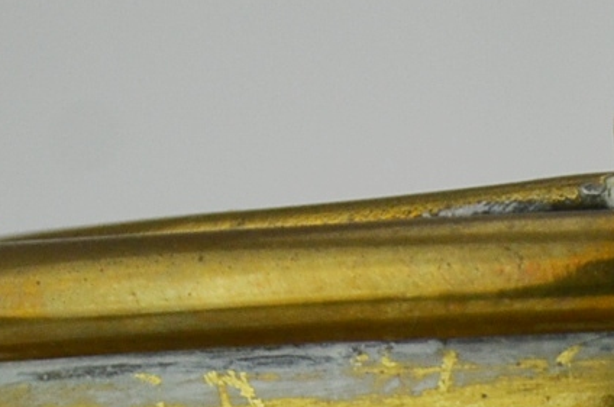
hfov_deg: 3.4
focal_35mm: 610
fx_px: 10384
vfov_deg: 2.2
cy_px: 1027
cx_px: 883
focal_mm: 70
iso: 360
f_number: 5.6
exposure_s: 1/500
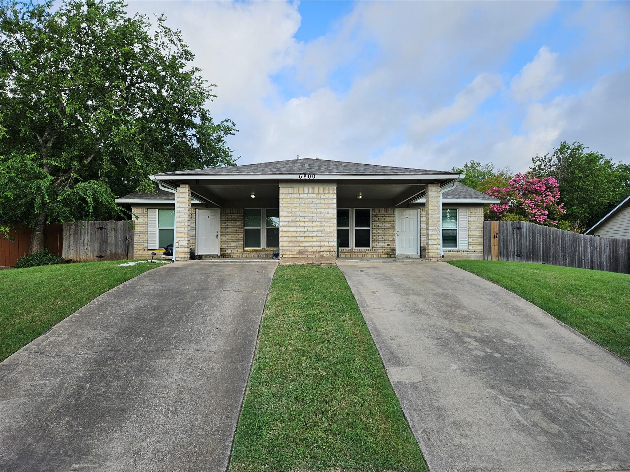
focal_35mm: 23
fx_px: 419
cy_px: 236
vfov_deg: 58.9
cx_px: 315
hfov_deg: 73.9
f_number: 1.8
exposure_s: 1/1102
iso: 25
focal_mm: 5.4
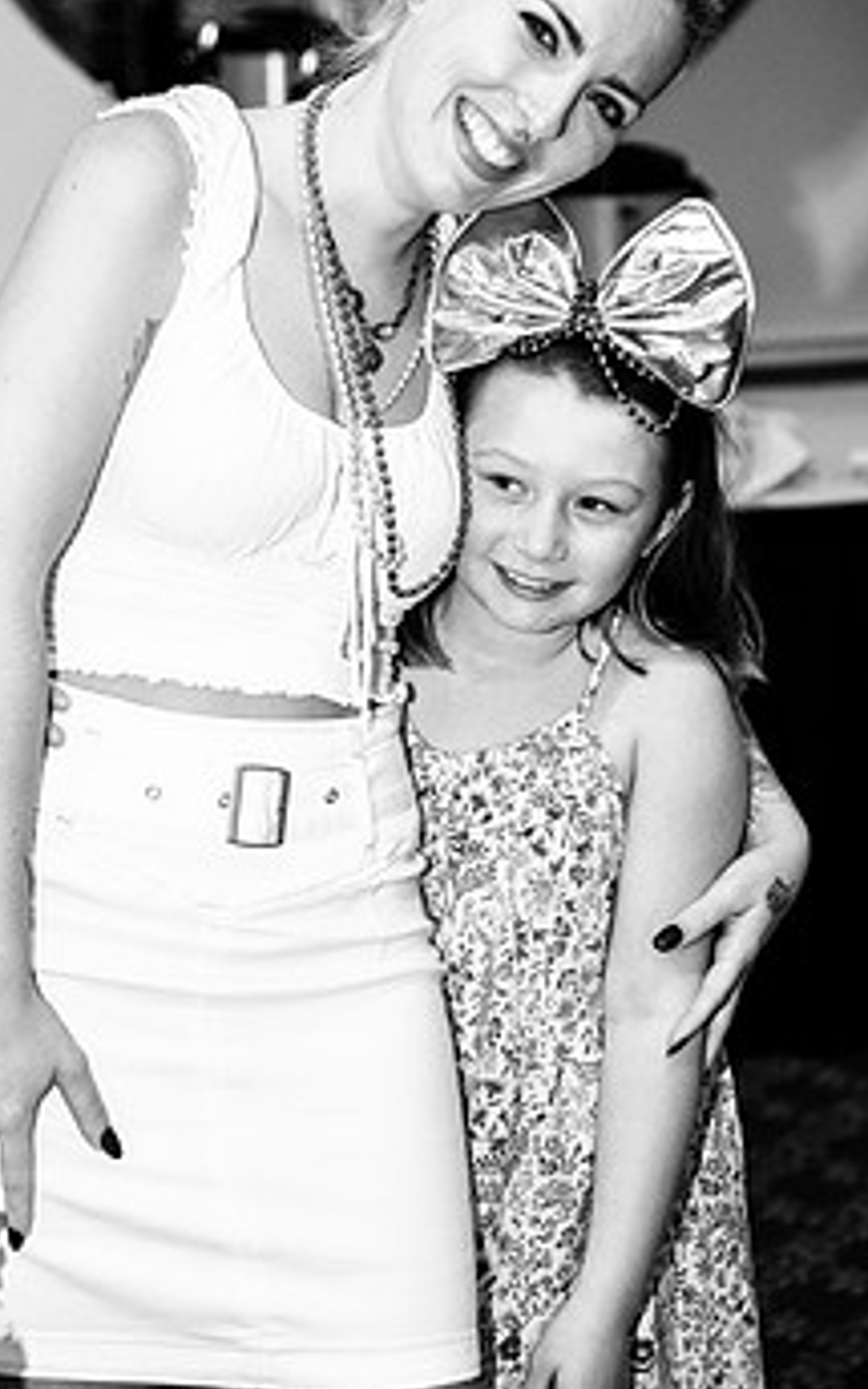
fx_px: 3785
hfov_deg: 13.1
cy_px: 614
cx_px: 319
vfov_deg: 20.8
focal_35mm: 100
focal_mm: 75
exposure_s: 1/200
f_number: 4
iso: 640
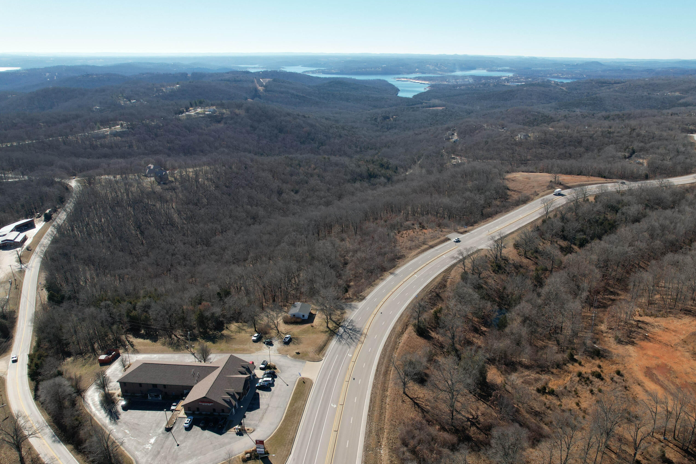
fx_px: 503
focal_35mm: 26
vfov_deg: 49.4
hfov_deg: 69.2
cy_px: 265
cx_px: 385
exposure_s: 1/120
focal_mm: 8.38
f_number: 2.8
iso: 130
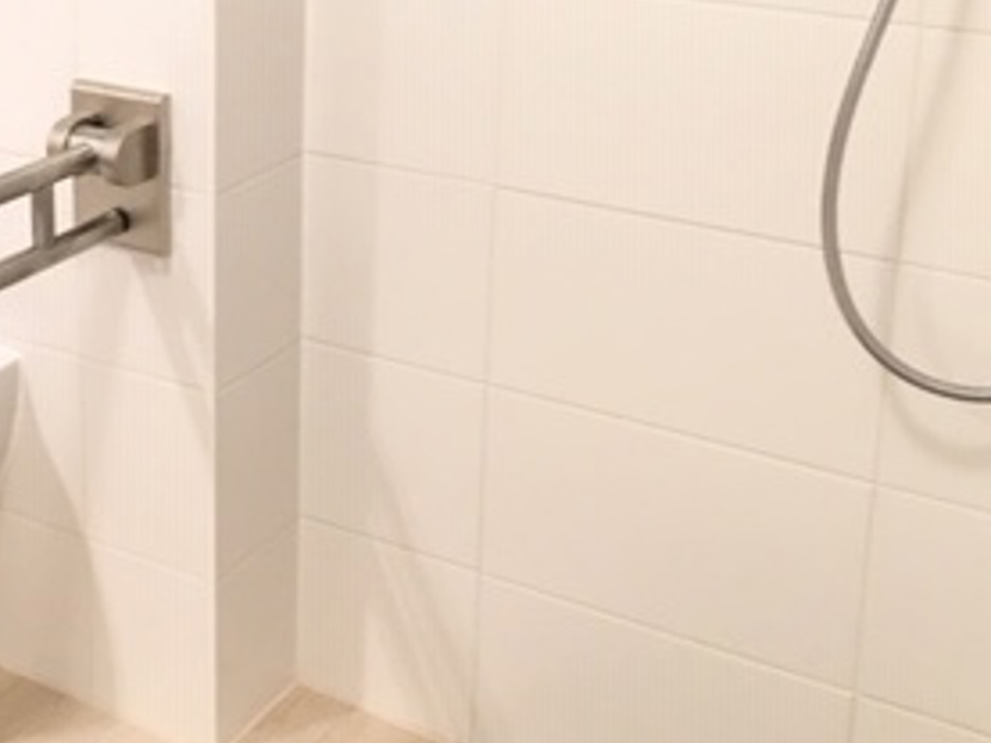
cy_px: 114
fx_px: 1918
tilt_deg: -15.1
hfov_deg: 27.8
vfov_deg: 21.6
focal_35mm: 67
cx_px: 79
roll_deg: +0.7
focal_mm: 4.15
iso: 125
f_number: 2.2
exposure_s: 1/33
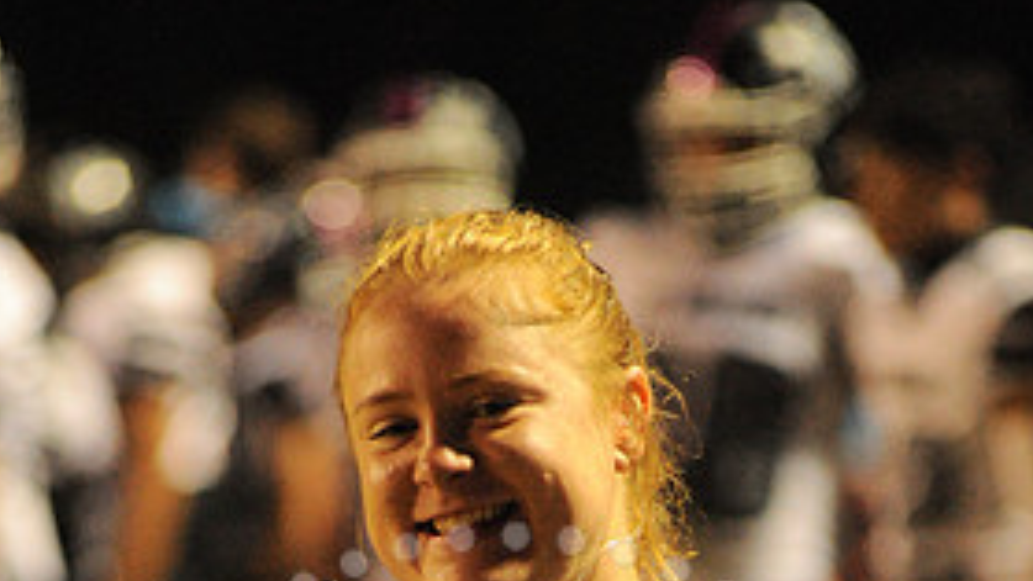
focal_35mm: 403
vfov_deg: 3.0
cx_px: 507
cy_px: 966
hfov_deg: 5.4
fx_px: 11040
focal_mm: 185
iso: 6400
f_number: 4
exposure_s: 1/320
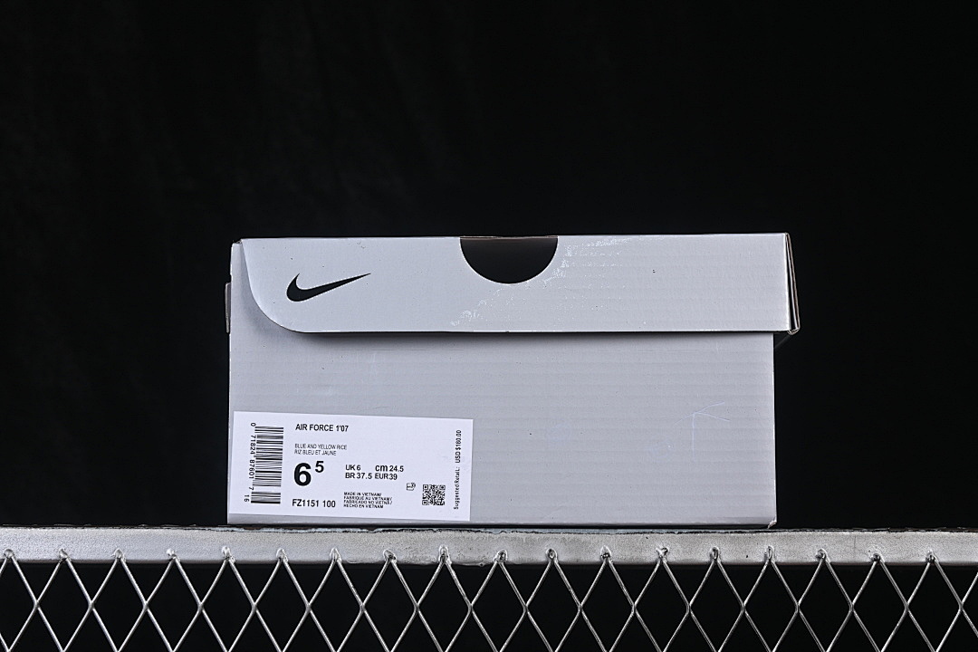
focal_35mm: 75
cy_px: 326
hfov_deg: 27.0
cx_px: 489
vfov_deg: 18.2
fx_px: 2037
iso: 160
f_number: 8
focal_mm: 50
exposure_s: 1/80
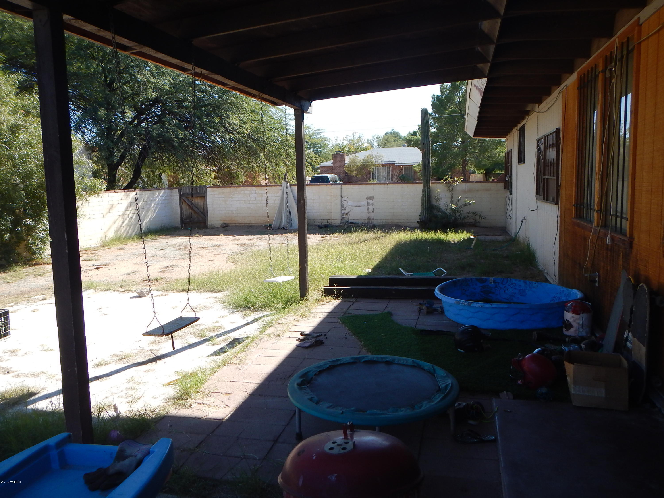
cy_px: 249
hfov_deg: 63.4
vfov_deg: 49.7
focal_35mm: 28
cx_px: 332
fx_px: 537
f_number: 3.9
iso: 125
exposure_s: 1/400
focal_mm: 5
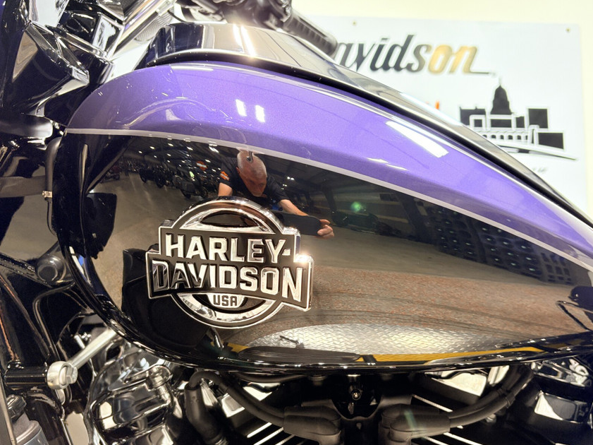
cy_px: 236
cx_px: 331
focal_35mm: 33
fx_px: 565
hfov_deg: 55.2
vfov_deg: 42.9
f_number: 1.6
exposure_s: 1/60
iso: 100
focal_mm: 5.96
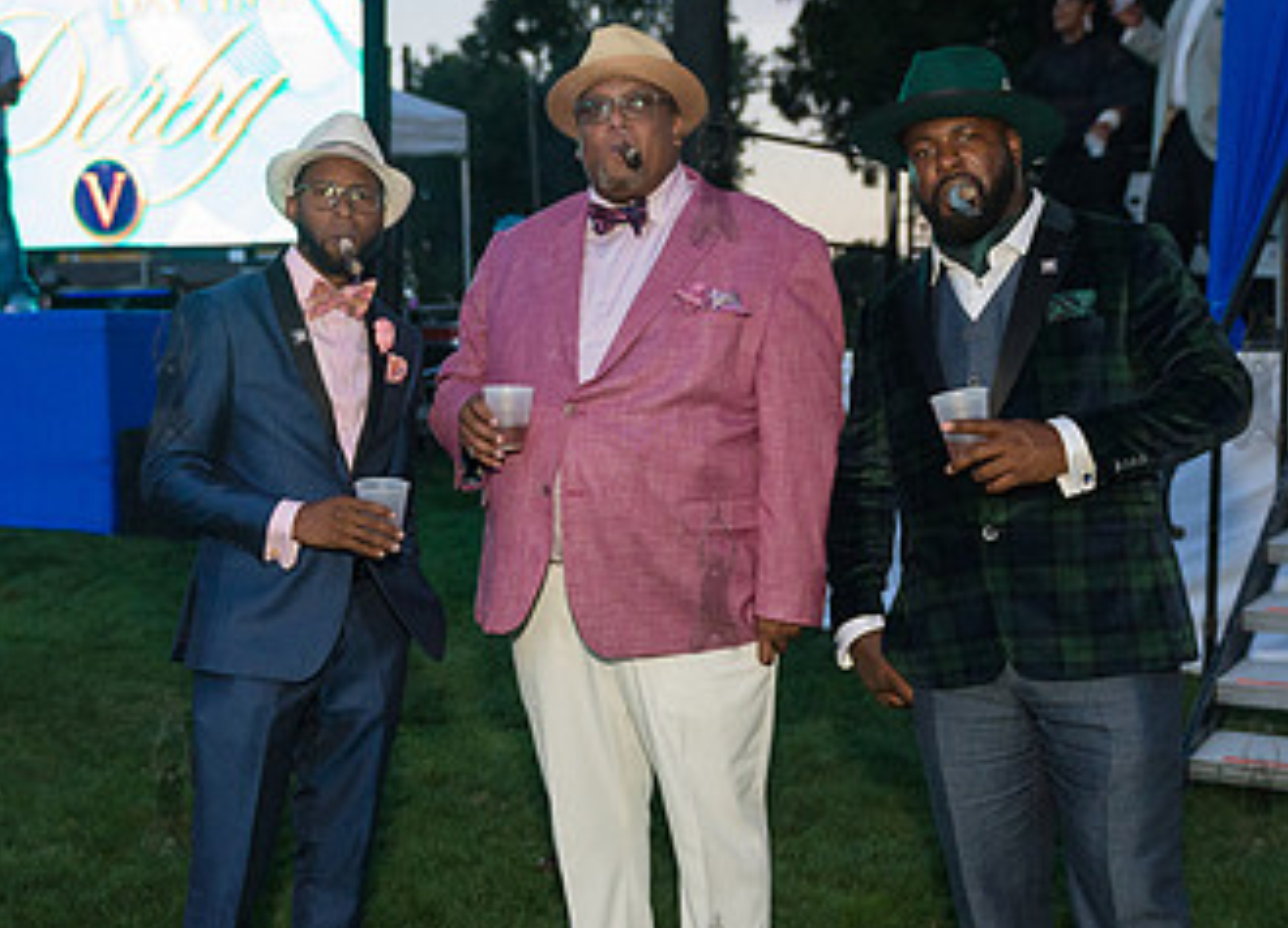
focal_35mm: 54
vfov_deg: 26.3
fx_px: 1981
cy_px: 584
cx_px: 622
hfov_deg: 36.0
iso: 1600
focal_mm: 26
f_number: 2.8
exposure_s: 1/640
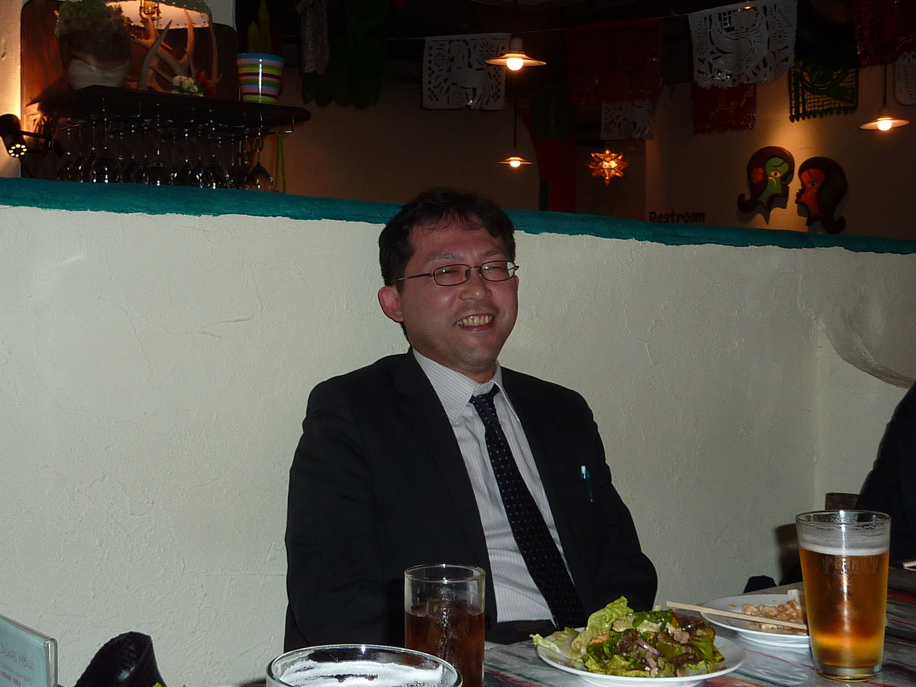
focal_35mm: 48
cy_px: 344
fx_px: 1270
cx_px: 458
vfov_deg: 30.3
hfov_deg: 39.7
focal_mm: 4.4
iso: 100
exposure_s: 1/30
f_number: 3.3
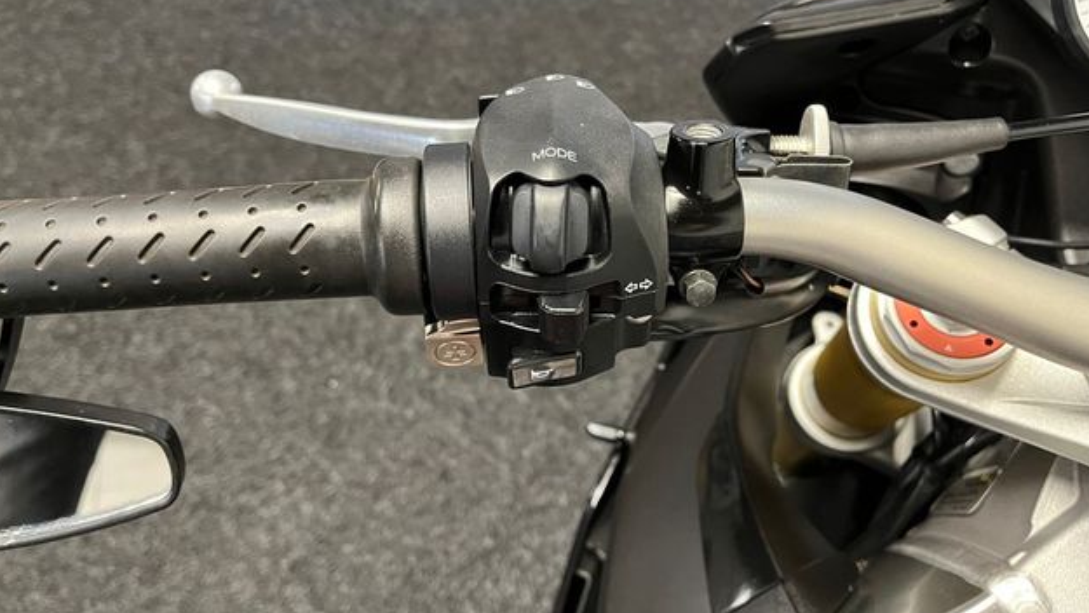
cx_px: 547
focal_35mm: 29
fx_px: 838
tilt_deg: -49.2
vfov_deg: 40.1
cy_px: 251
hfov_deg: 66.0
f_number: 1.6
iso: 500
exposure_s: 1/50
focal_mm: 5.1
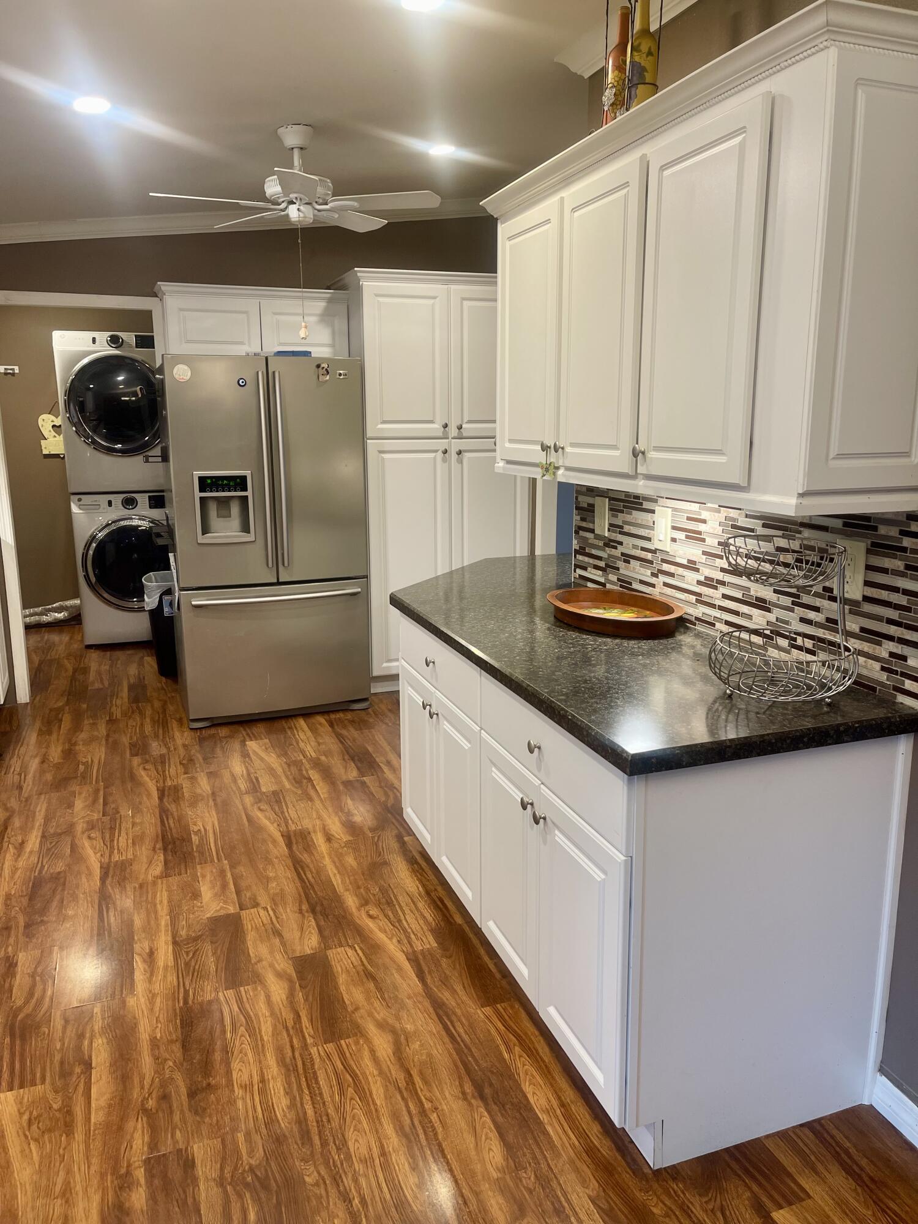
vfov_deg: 69.4
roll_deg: +0.6
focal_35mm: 25
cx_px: 459
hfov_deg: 54.9
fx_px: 884
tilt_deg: -10.8
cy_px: 612
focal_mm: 5.1
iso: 80
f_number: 1.6
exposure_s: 1/60
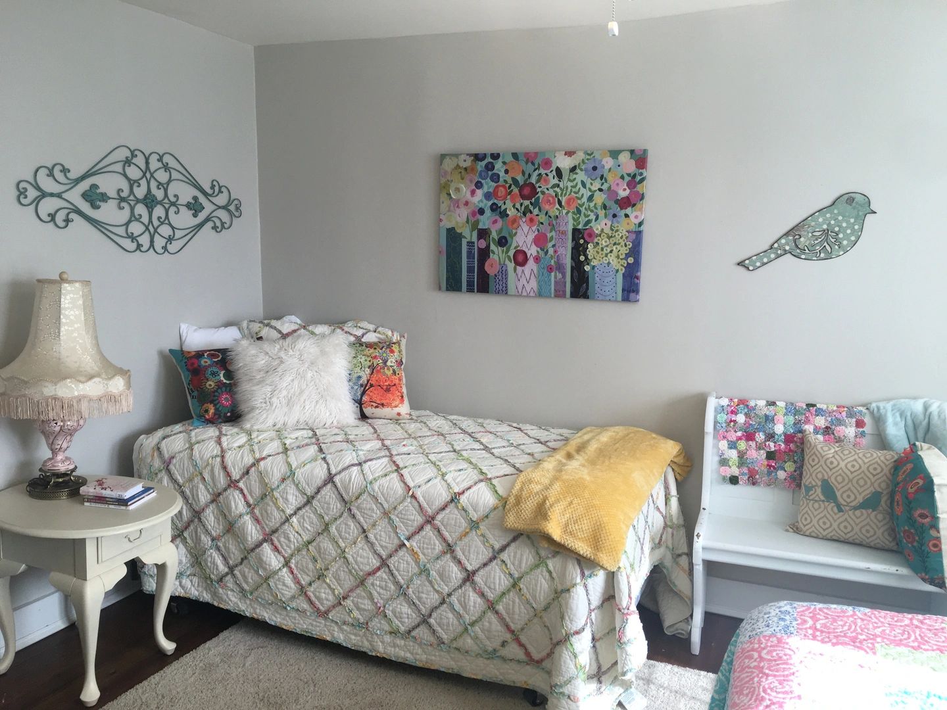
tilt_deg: -7.4
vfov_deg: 48.2
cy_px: 355
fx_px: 793
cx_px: 474
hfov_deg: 61.7
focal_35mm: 29
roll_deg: -0.7
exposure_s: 1/120
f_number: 2.2
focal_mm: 4.15
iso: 40
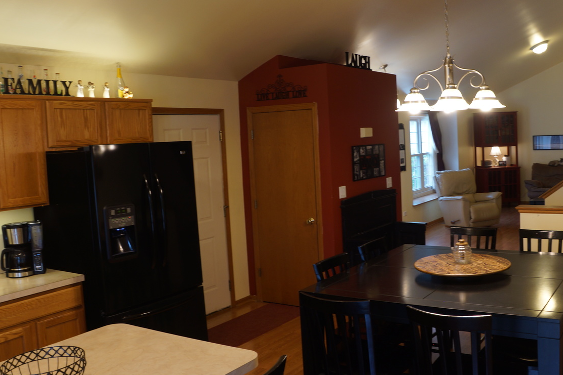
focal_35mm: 35
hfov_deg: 53.8
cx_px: 355
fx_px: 547
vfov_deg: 37.8
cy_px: 168
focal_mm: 16
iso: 100
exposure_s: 1/1.6
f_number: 5.6
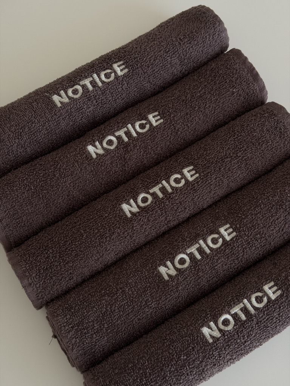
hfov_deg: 30.3
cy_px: 193
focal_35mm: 48
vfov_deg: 39.7
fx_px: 536
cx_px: 145
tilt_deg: -72.0
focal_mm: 6.76
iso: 160
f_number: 1.78
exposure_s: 1/60
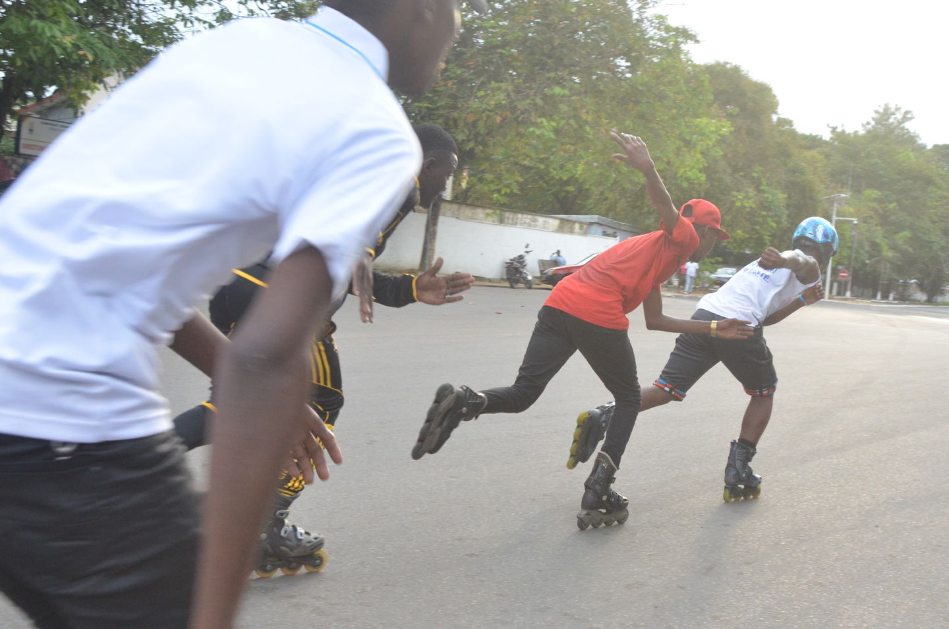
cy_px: 323
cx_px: 575
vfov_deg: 30.4
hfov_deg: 44.3
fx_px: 1158
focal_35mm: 44
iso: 1250
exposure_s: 1/400
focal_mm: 22
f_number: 8
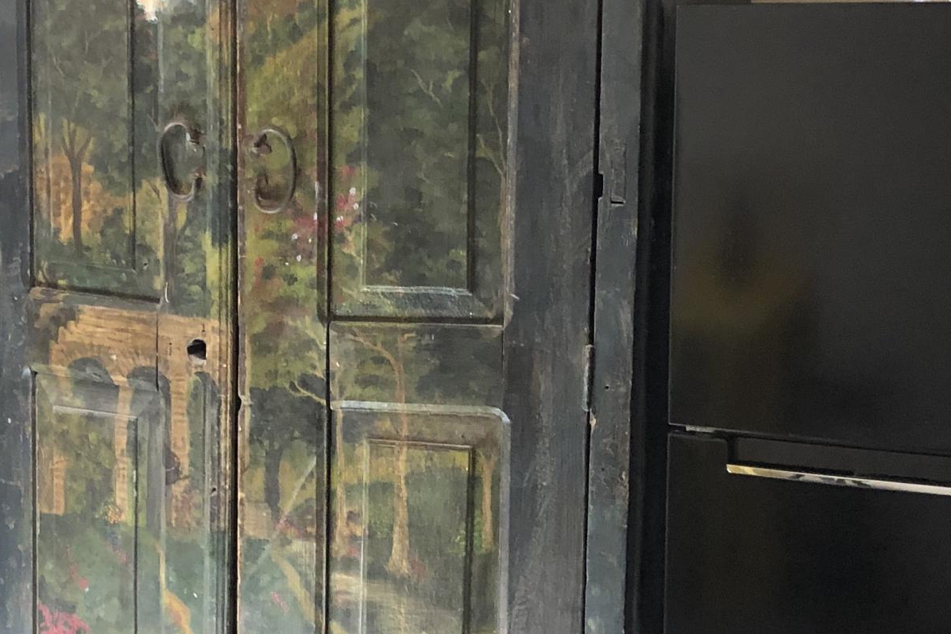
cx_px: 381
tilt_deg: -9.3
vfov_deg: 18.7
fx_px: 1928
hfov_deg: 27.6
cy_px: 282
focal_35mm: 73
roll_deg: -0.2
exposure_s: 1/12
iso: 100
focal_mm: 3.99
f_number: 1.8
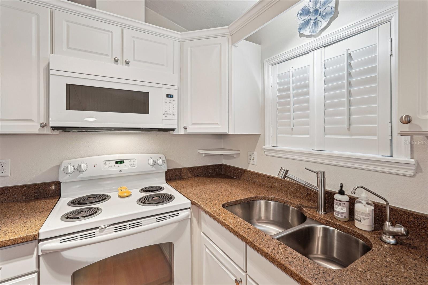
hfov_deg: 96.7
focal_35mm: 16
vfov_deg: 73.7
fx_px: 190
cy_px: 142
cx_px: 214
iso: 400
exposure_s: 1/6
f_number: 7.1
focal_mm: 16
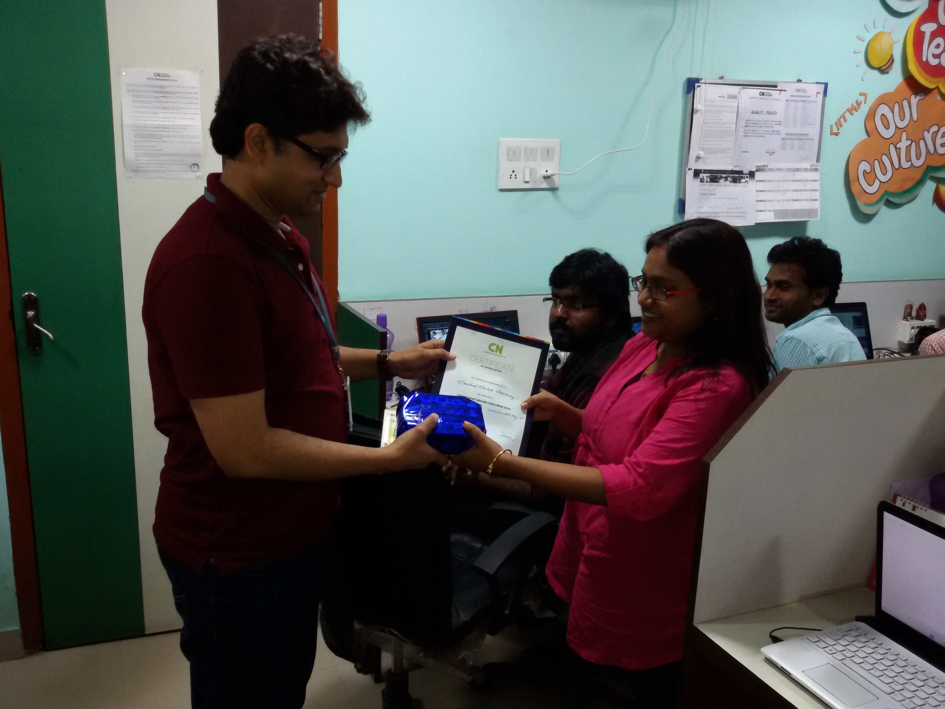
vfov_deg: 45.4
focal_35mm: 31
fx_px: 846
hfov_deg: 58.4
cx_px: 472
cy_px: 354
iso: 100
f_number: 2.4
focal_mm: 2.93
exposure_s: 1/25
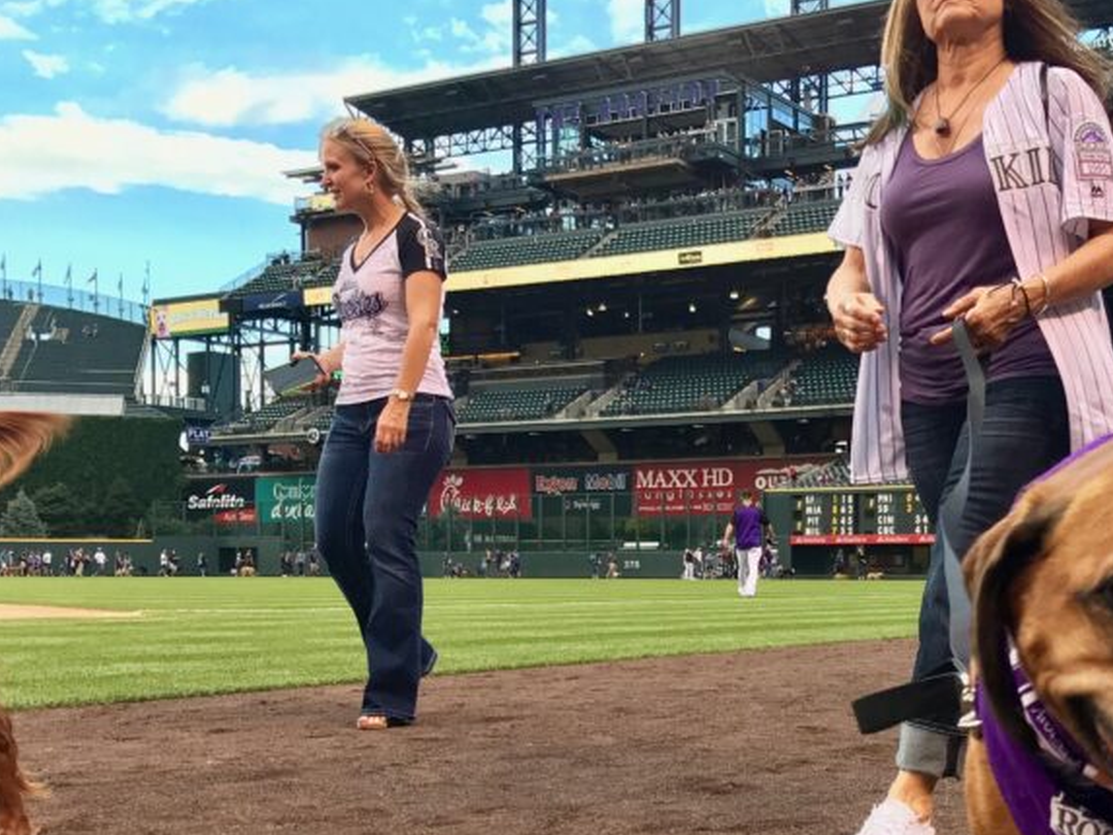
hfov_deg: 37.8
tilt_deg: +0.0
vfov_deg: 28.6
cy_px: 639
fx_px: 1608
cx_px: 734
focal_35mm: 50
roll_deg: +0.3
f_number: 1.8
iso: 20
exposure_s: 1/213
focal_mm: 3.99
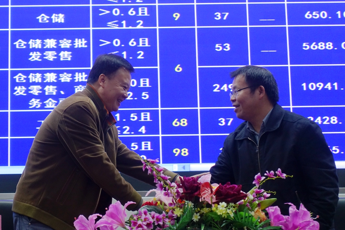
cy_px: 115
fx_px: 671
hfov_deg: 28.8
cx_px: 172
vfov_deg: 19.5
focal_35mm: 70
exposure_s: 1/80
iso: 500
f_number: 2.8
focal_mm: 25.7
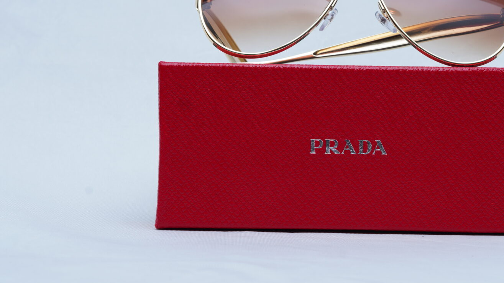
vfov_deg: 11.8
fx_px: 1363
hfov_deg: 20.8
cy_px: 88
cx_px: 374
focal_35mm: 102
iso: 125
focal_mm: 50
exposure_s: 1/160
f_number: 9
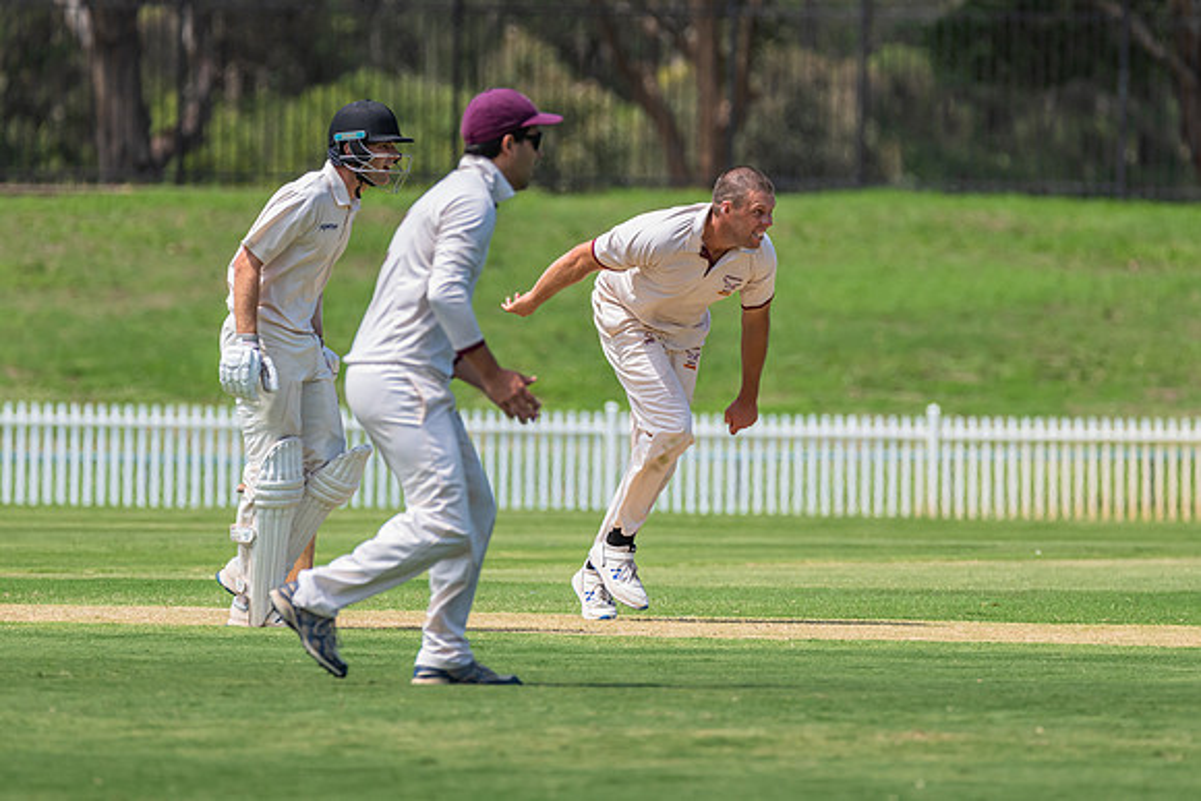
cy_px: 366
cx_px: 611
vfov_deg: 2.8
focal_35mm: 493
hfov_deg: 4.2
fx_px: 16437
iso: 640
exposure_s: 1/2000
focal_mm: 400
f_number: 7.1
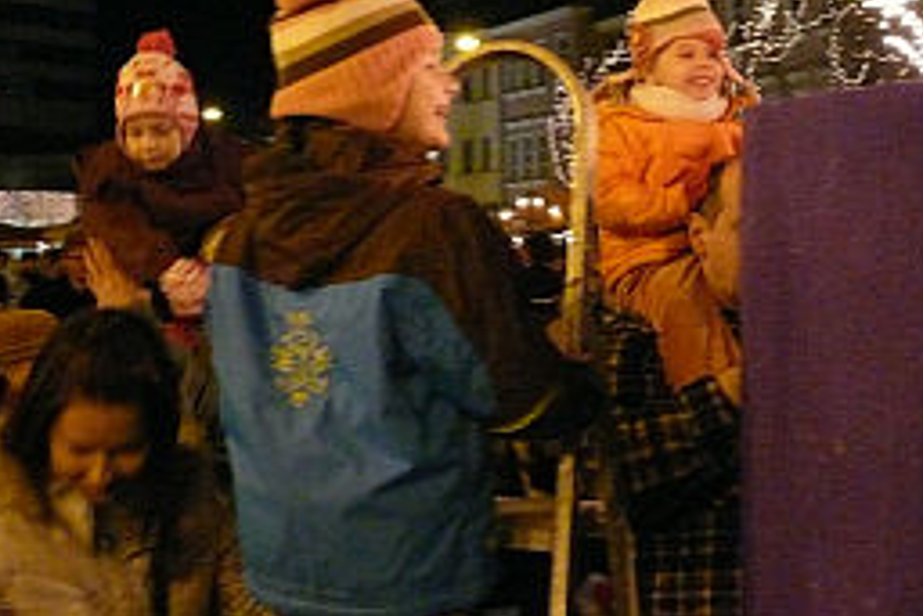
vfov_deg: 21.2
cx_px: 534
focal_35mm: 64
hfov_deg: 31.3
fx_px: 1642
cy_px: 245
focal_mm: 7.4
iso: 800
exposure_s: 1/15
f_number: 2.8
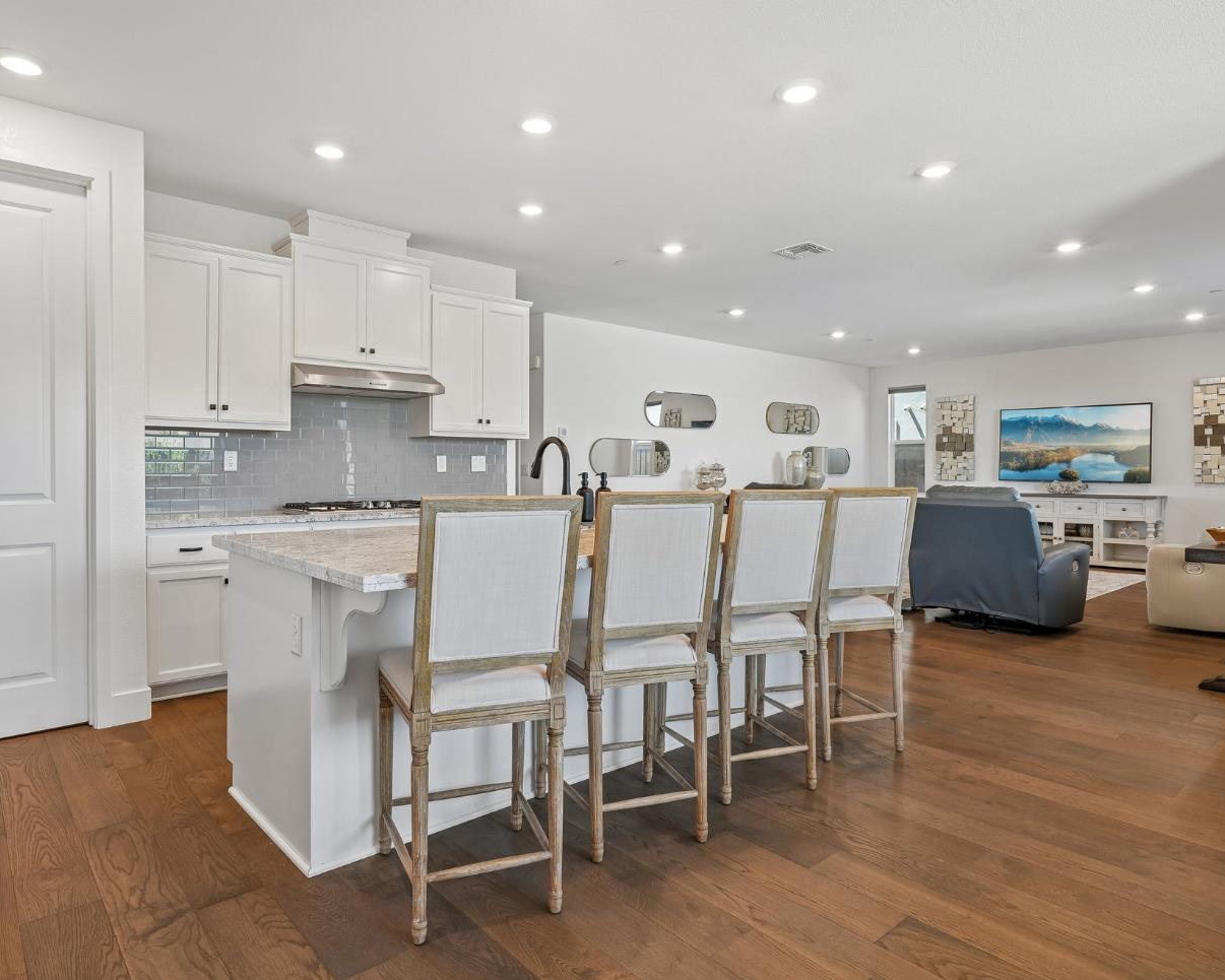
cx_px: 582
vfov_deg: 65.5
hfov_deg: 77.6
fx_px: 761
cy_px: 475
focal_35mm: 21
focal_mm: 18
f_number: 8
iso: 400
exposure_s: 1/10
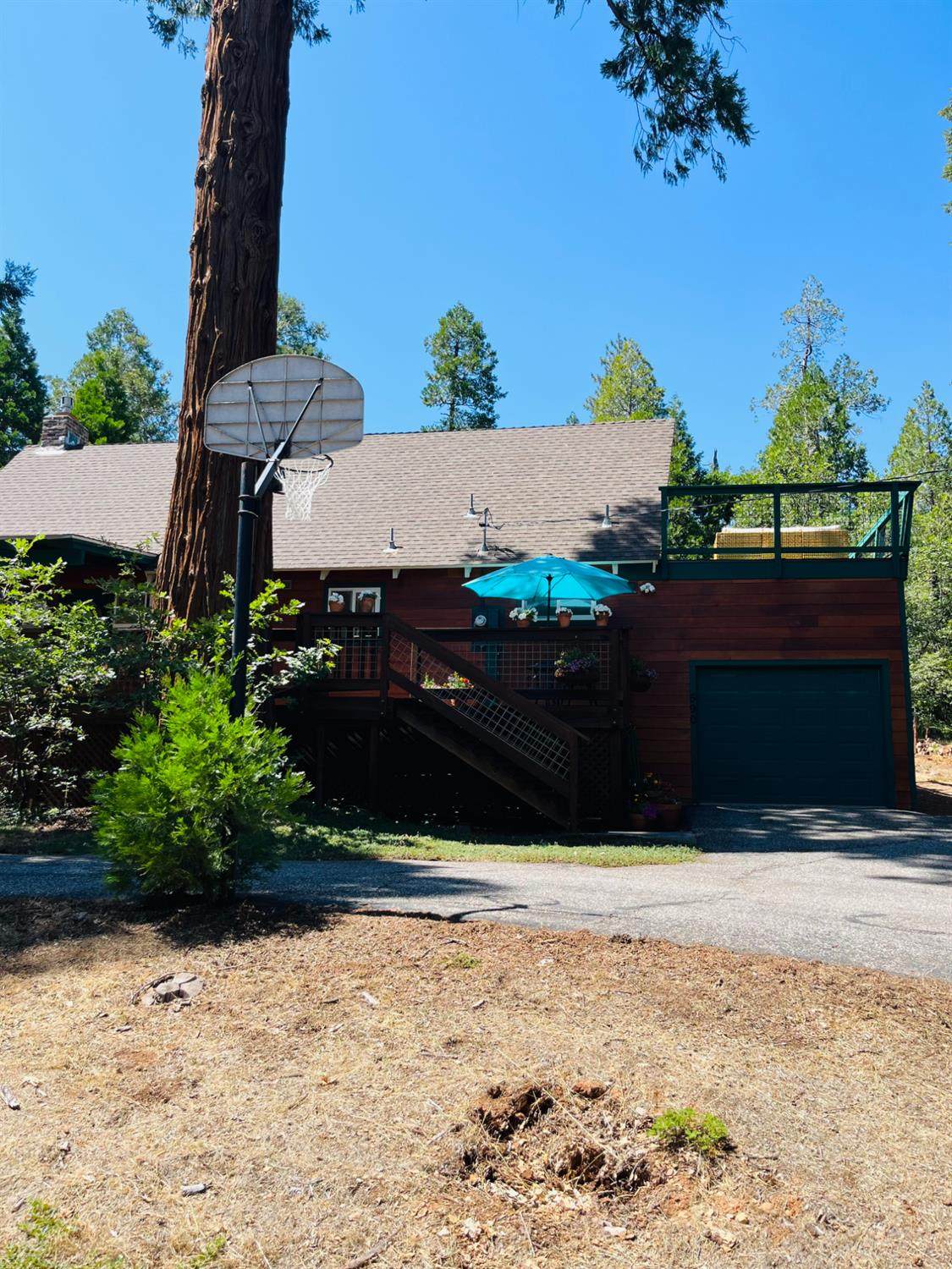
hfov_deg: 53.1
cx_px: 476
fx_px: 953
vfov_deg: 67.3
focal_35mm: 26
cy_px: 634
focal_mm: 5.1
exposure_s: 1/1558
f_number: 1.6
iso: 50
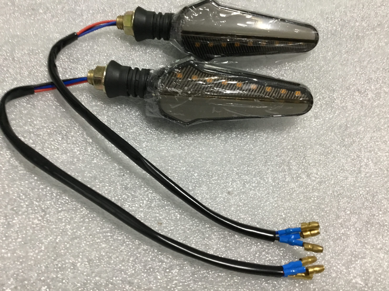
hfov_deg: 58.4
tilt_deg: -57.1
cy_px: 146
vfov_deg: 45.4
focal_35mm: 31
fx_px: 348
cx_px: 194
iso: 160
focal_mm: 3.3
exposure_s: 1/33
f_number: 2.4
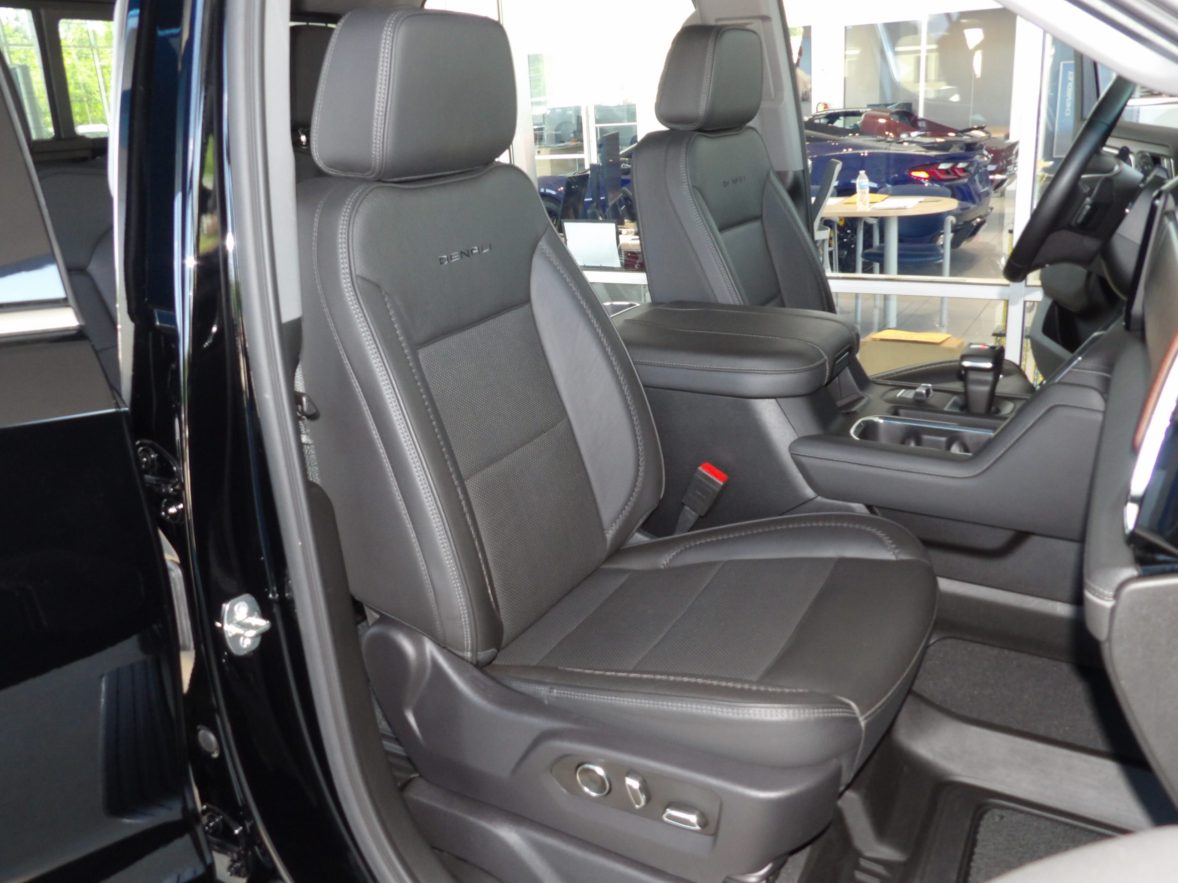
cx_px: 589
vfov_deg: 49.7
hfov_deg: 63.4
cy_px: 442
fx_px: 953
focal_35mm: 28
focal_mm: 5
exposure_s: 1/32
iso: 227
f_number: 3.4
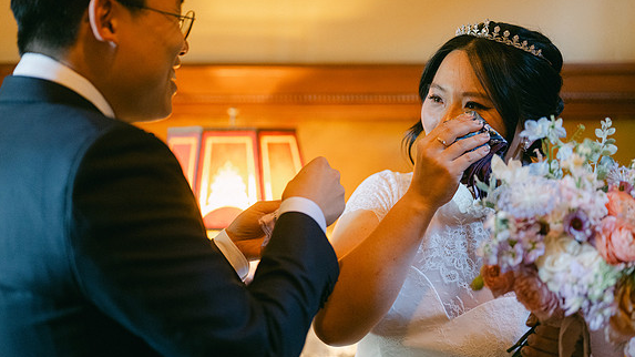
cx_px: 319
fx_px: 892
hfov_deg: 39.2
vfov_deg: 22.6
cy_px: 150
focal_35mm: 53
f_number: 1.8
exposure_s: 1/125
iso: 2500
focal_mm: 50
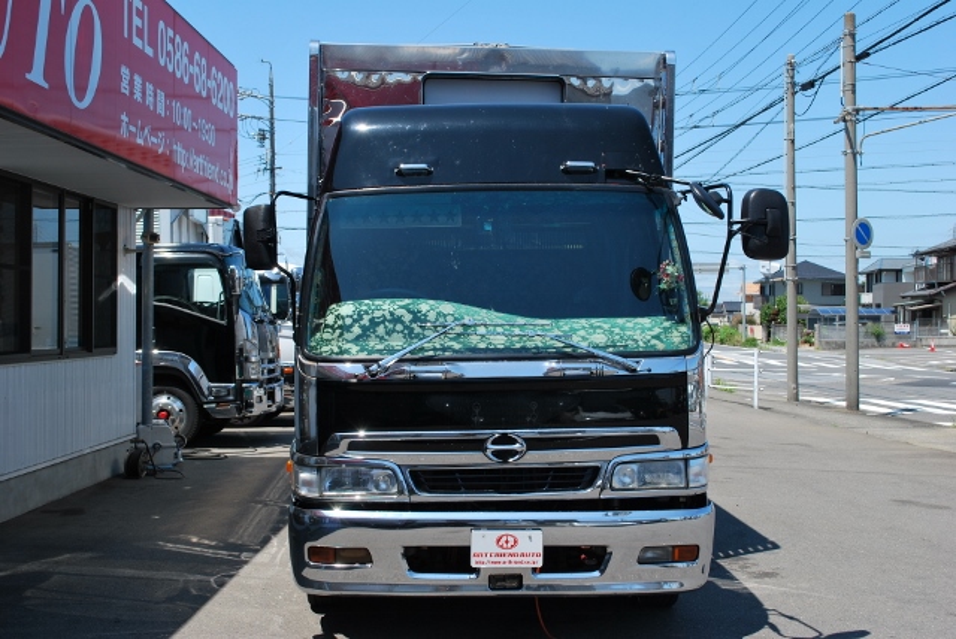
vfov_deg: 29.9
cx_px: 478
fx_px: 1196
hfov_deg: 43.6
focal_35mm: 45
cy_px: 320
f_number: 7.1
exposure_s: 1/200
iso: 100
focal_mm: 30
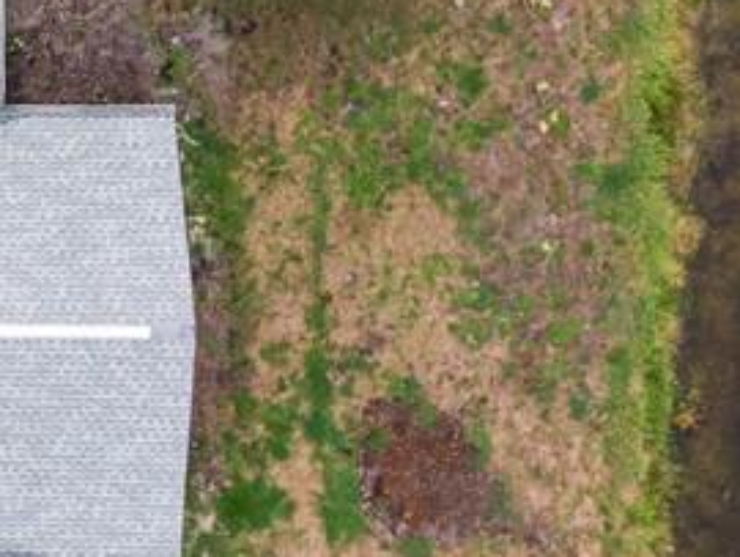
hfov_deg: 13.1
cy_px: 405
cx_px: -397
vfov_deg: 10.4
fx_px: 3038
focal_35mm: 142
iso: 110
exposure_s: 1/320
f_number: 2.8
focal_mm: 4.39
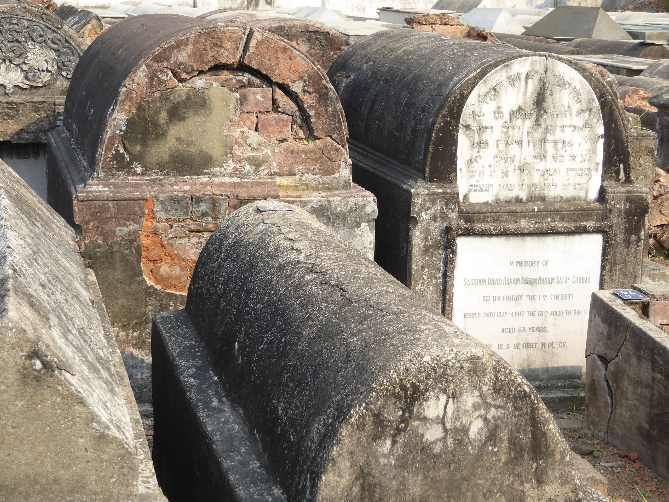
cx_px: 334
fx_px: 1527
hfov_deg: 24.7
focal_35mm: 79
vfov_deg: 18.7
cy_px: 251
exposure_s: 1/200
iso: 80
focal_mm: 13.2
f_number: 4.6
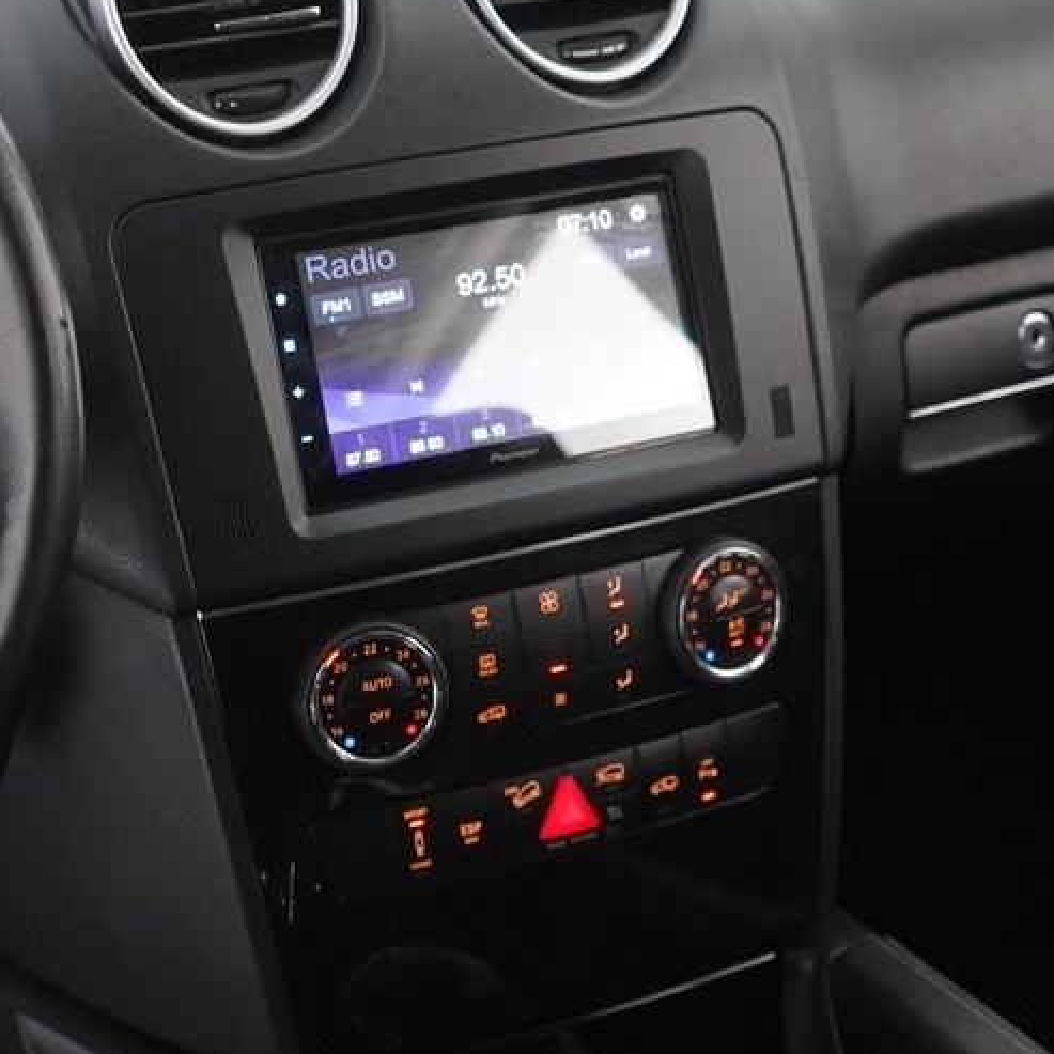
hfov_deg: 21.2
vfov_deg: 21.4
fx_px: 2790
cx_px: 286
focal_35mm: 81
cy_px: 443
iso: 8000
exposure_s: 1/60
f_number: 3.5
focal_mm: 29
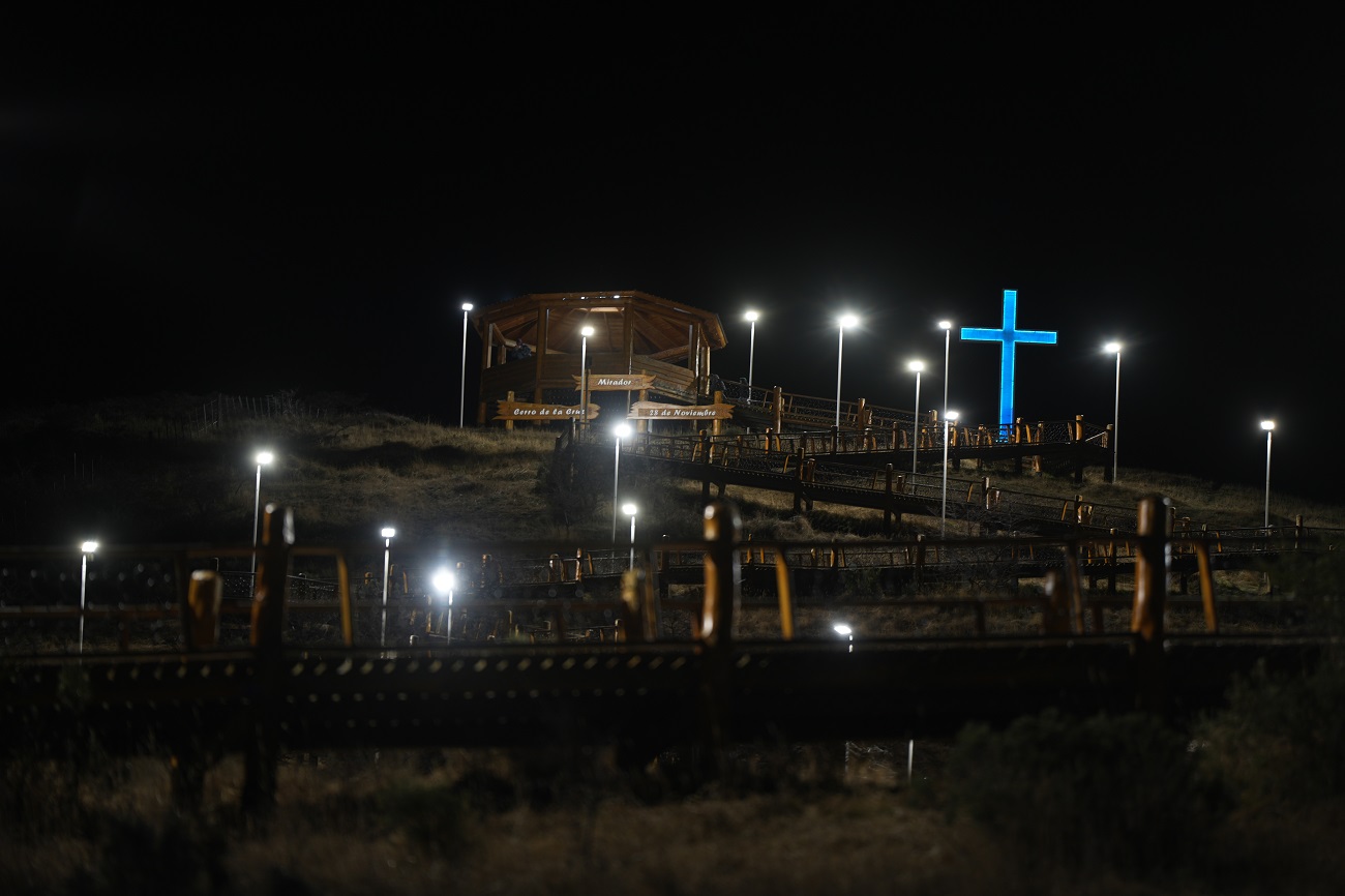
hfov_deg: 10.3
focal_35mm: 200
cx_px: 672
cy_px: 448
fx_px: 7470
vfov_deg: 6.9
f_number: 2.8
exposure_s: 1/13
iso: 100
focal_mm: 200
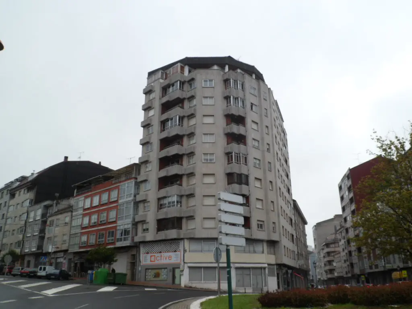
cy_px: 154
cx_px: 206
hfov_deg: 58.4
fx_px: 369
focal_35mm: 31
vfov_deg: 45.4
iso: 80
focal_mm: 5.3
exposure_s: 1/350
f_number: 3.5
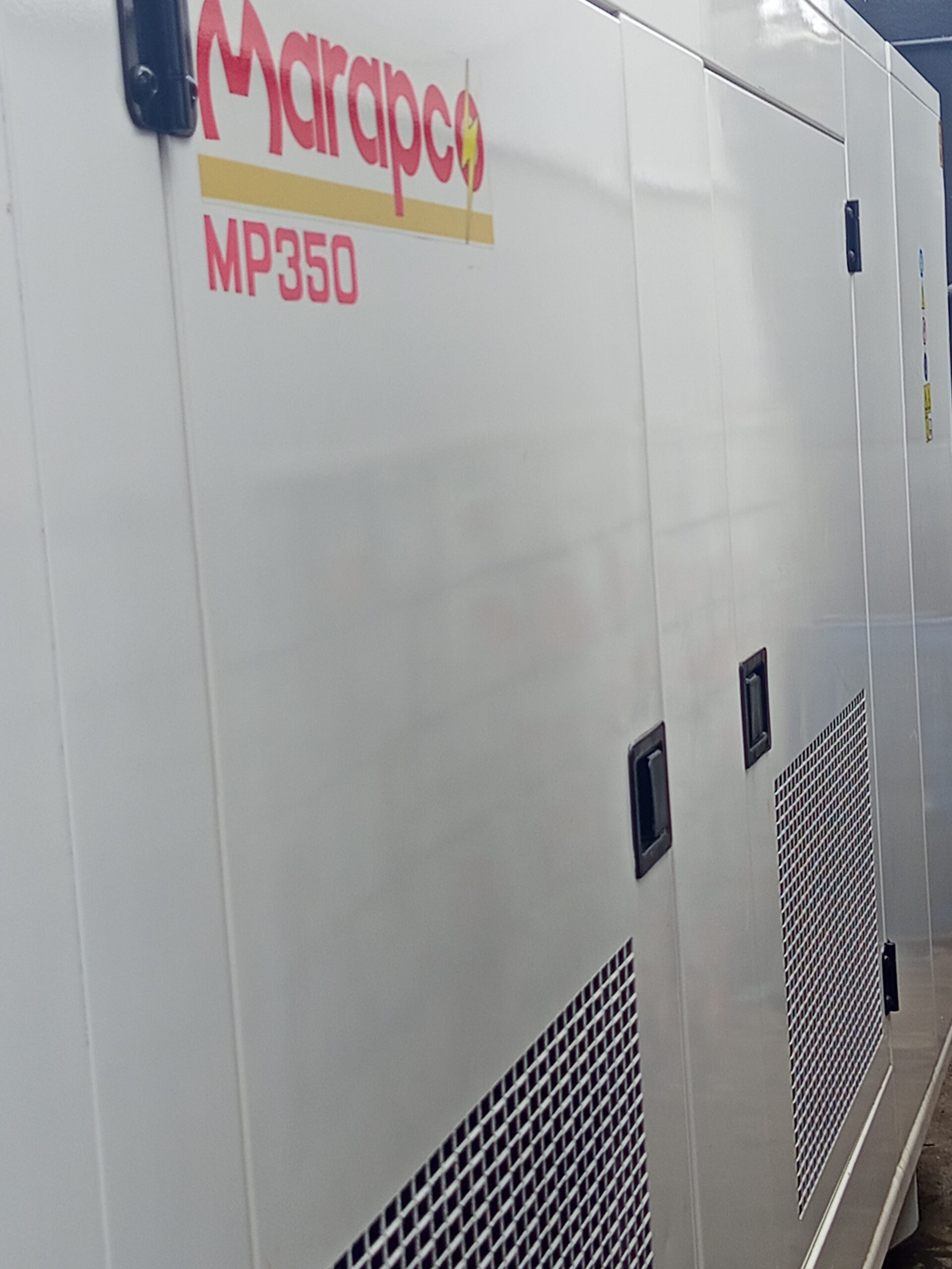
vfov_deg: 31.2
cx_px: 476
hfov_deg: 23.7
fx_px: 2273
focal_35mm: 62
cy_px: 634
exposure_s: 1/242
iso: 51
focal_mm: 5.24
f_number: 1.7
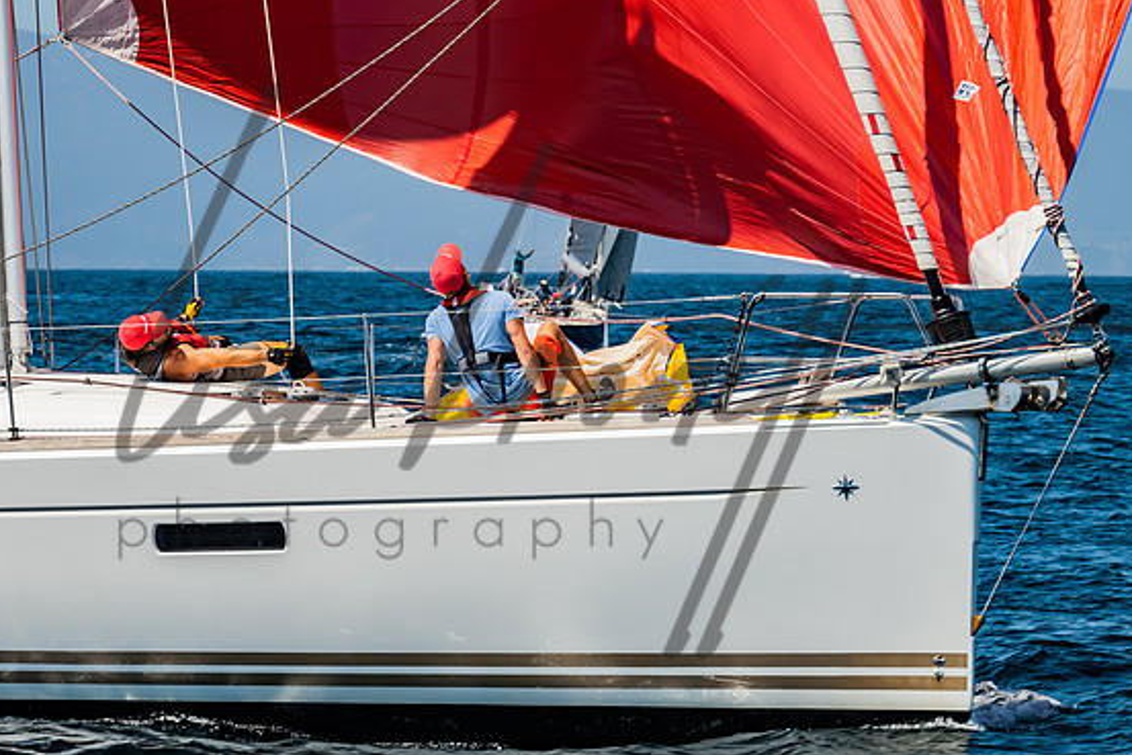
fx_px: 6164
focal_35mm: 196
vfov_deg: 7.0
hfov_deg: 10.5
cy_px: 323
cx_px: 511
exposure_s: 1/400
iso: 160
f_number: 6.3
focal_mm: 105
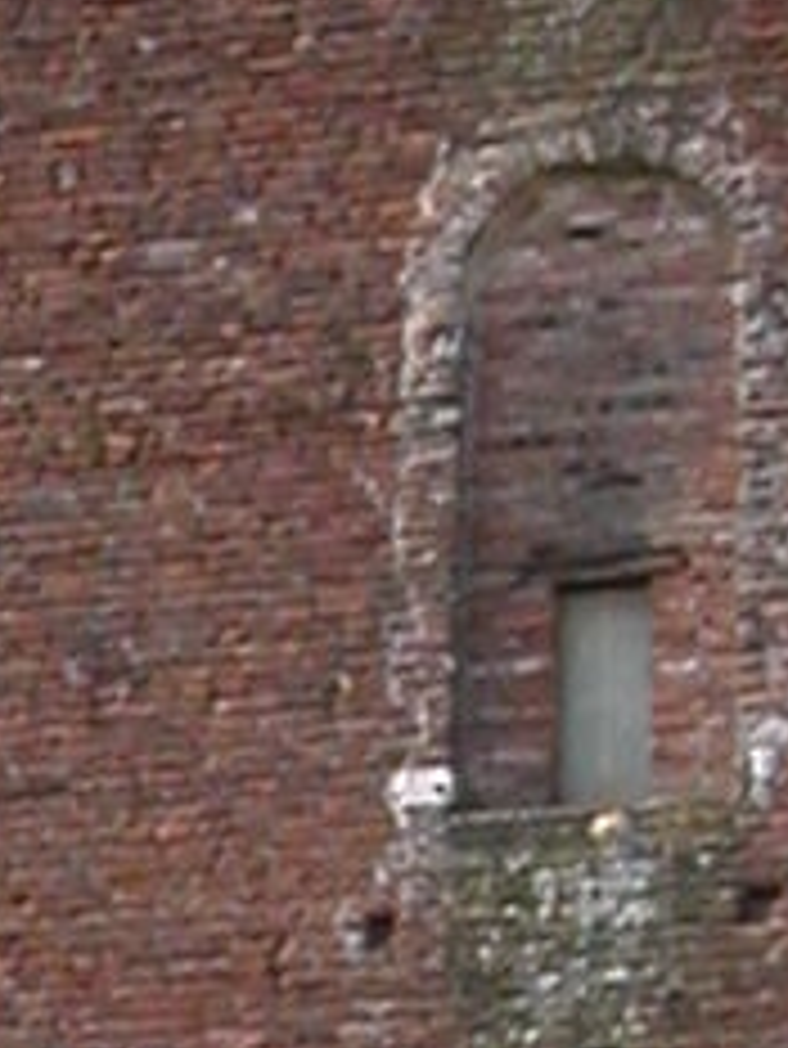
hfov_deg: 5.0
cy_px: 1259
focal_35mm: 295
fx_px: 8946
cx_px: 401
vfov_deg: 6.7
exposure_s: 1/290
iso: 100
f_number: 4.8
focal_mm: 6.6
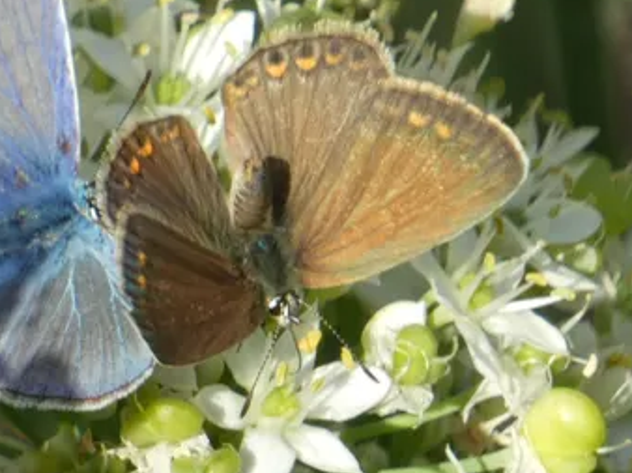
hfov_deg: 1.7
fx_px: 21492
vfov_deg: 1.3
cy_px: 249
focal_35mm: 1178
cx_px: 191
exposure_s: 1/100
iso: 80
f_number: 5.6
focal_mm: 111.5
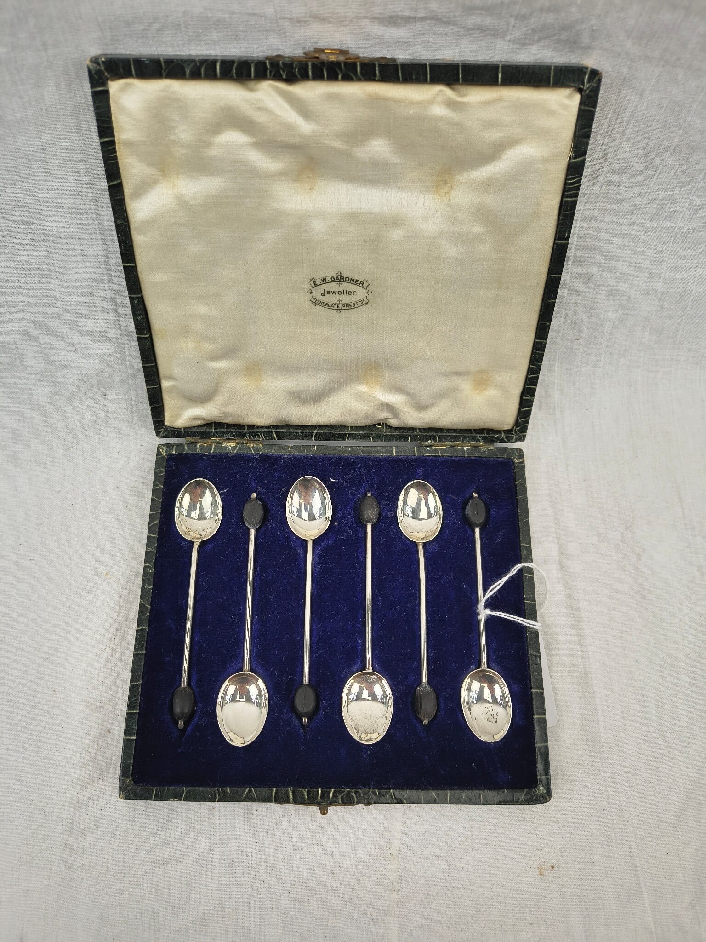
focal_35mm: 24
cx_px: 353
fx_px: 653
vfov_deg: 71.6
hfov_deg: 56.8
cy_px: 471
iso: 164
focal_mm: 5.56
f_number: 1.8
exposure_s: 1/100
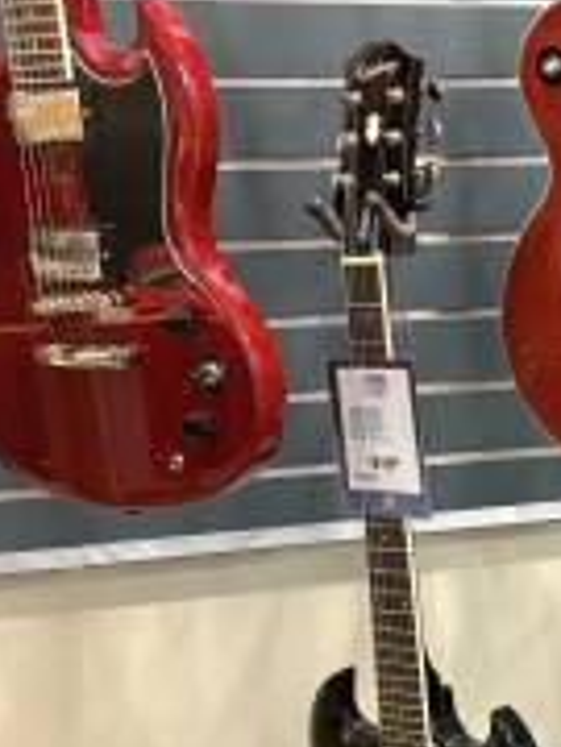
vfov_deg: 25.3
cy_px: 652
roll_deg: +1.4
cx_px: 727
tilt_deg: -19.0
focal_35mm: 75
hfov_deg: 18.3
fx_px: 1621
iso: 250
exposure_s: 1/60
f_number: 1.6
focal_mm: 5.96
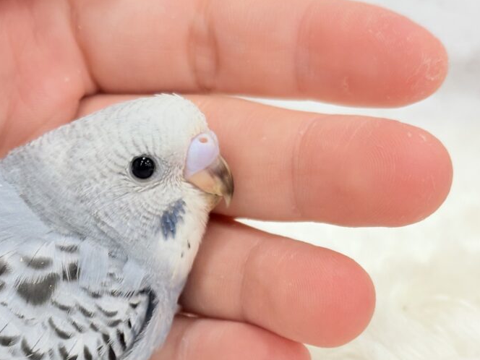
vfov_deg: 15.6
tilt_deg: -18.2
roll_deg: +2.2
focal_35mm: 94
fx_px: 1303
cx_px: 60
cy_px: 309
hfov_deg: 20.5
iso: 100
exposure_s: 1/100
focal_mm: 5.96
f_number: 1.6
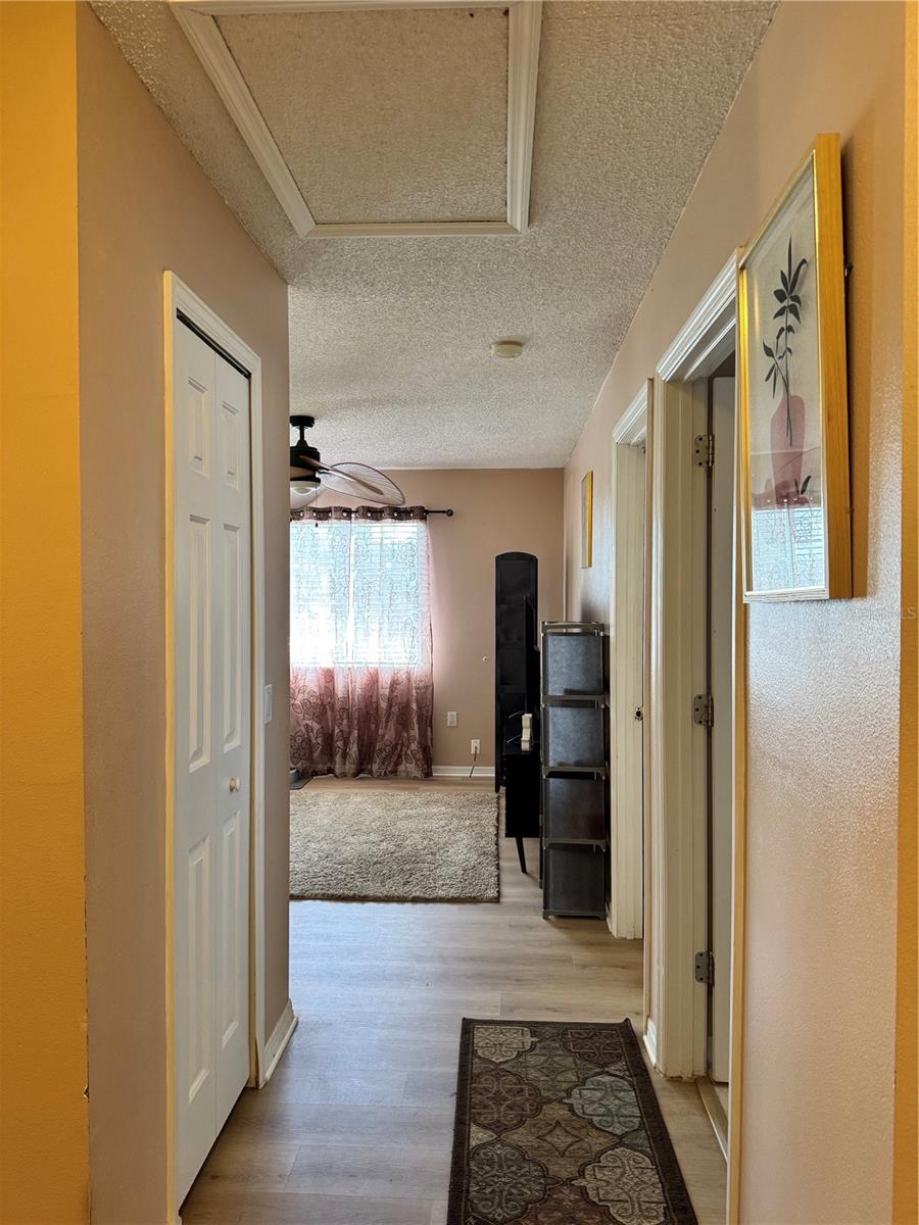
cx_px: 460
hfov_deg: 56.8
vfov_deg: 71.6
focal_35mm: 24
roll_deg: +1.1
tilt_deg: -1.1
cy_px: 612
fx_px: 850
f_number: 1.78
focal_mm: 6.76
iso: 250
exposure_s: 1/60
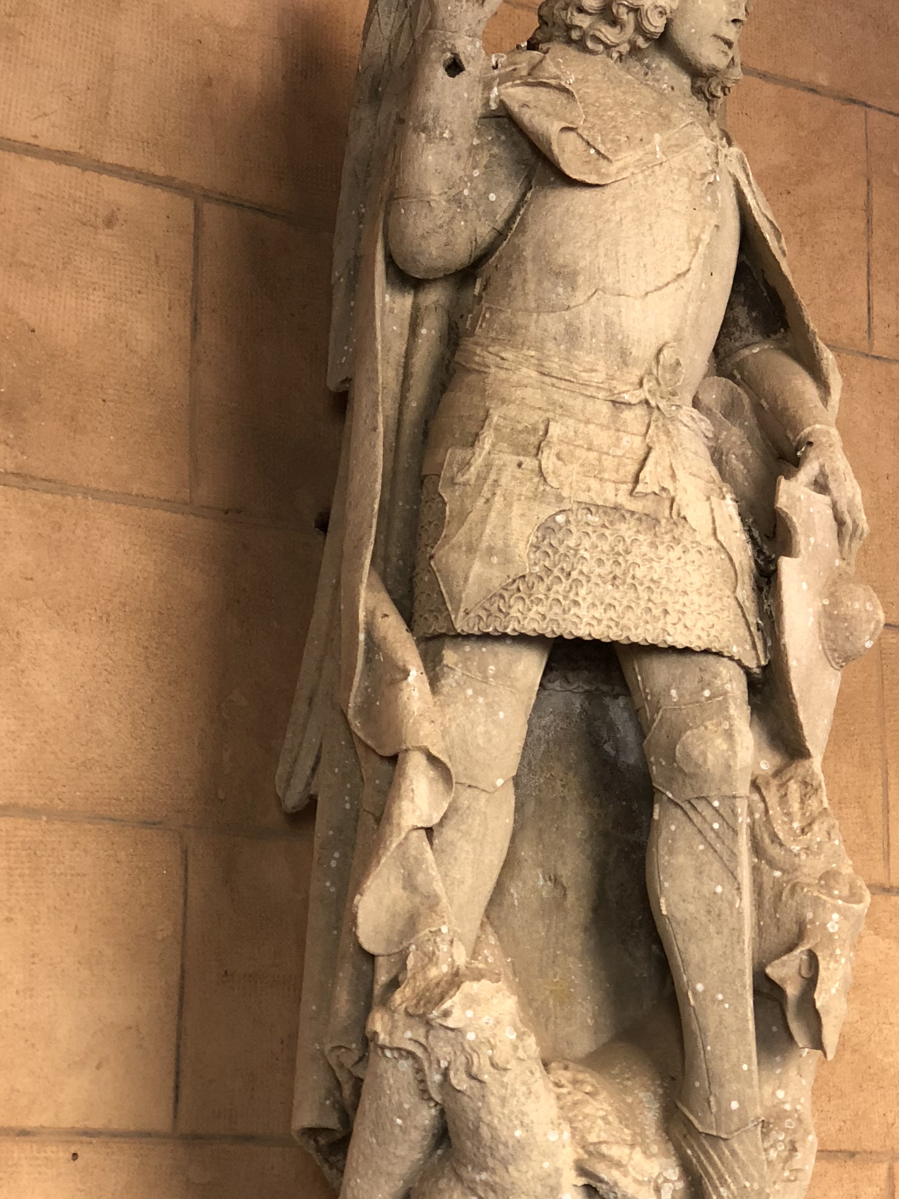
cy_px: 599
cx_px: 567
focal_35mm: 91
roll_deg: +0.6
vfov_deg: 21.5
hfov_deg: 16.2
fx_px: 3152
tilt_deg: +12.9
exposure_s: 1/60
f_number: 2.4
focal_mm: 6
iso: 50
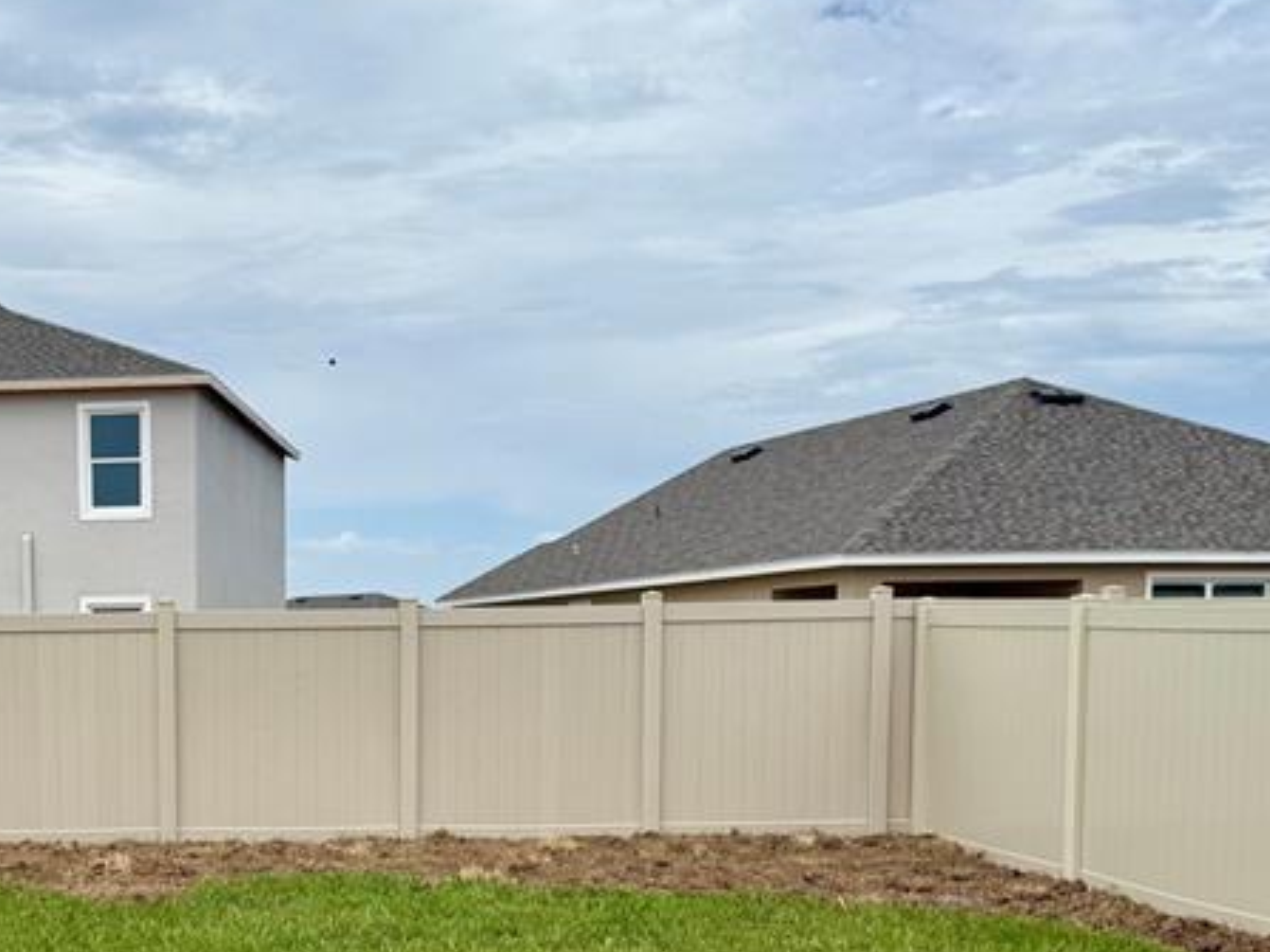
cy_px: 871
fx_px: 2017
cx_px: 182
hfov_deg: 33.5
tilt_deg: -5.1
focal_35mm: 55
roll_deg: +0.4
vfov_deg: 25.6
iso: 80
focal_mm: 6.76
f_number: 1.78
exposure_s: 1/7353
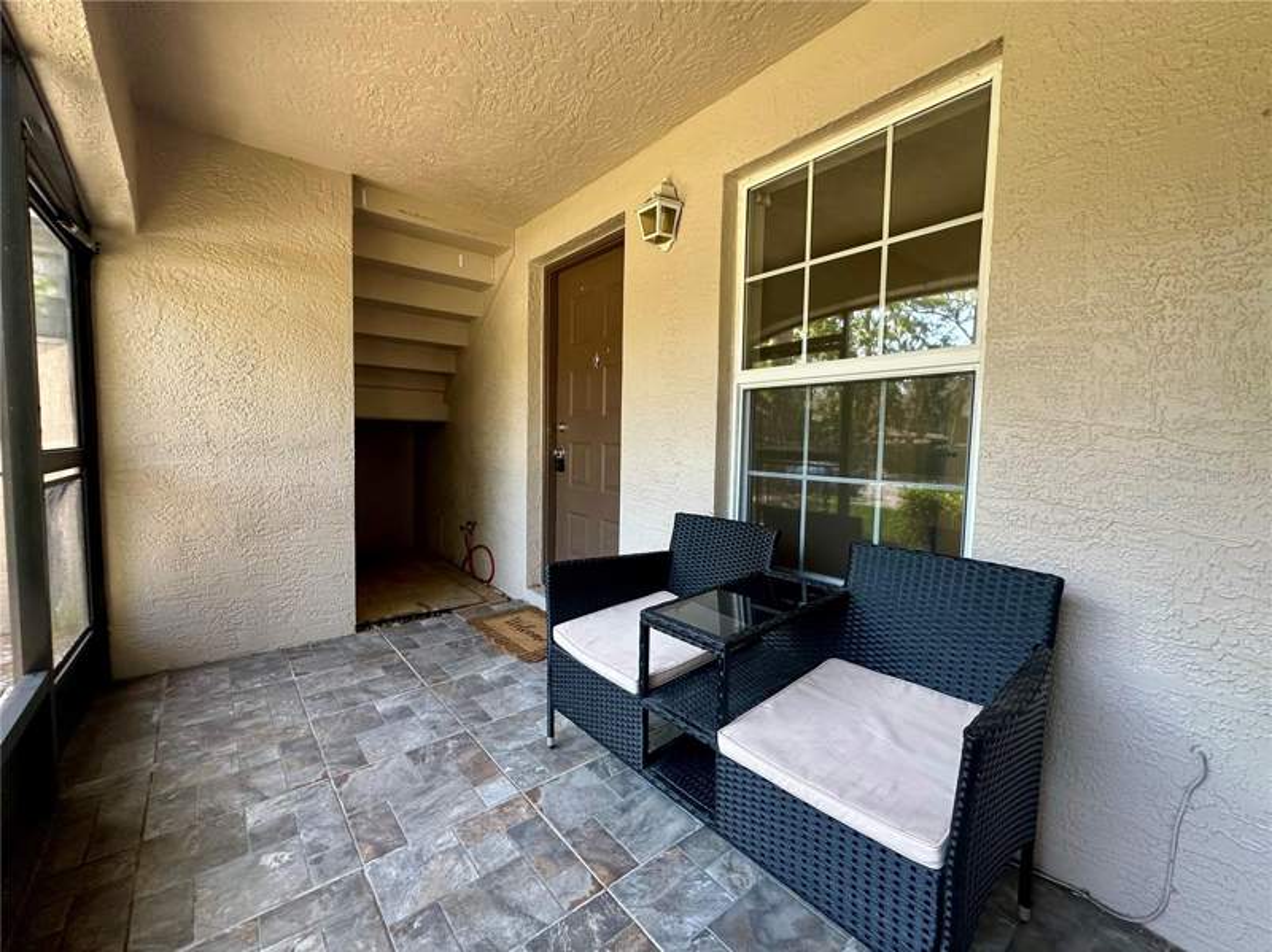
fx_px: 514
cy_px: 476
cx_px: 636
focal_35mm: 14
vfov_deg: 85.6
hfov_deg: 102.1
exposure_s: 1/99
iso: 200
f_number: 2.2
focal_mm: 2.22
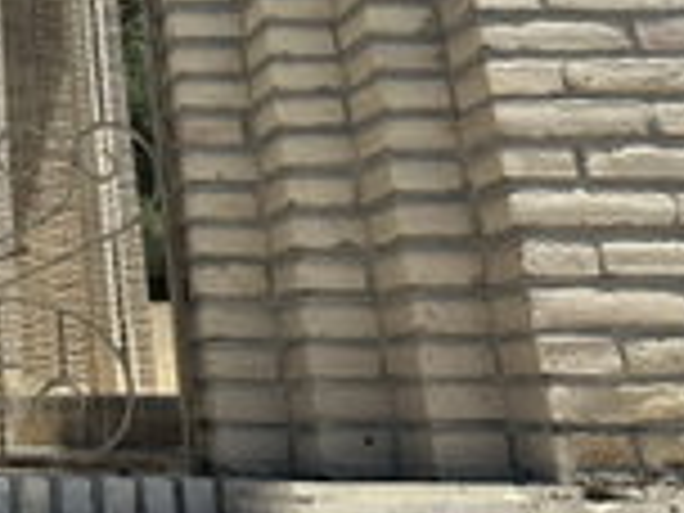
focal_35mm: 63
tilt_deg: +19.3
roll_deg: +0.2
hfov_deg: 26.5
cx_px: -180
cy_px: -32
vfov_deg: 22.2
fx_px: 1245
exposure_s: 1/4016
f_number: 1.78
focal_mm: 6.86
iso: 80
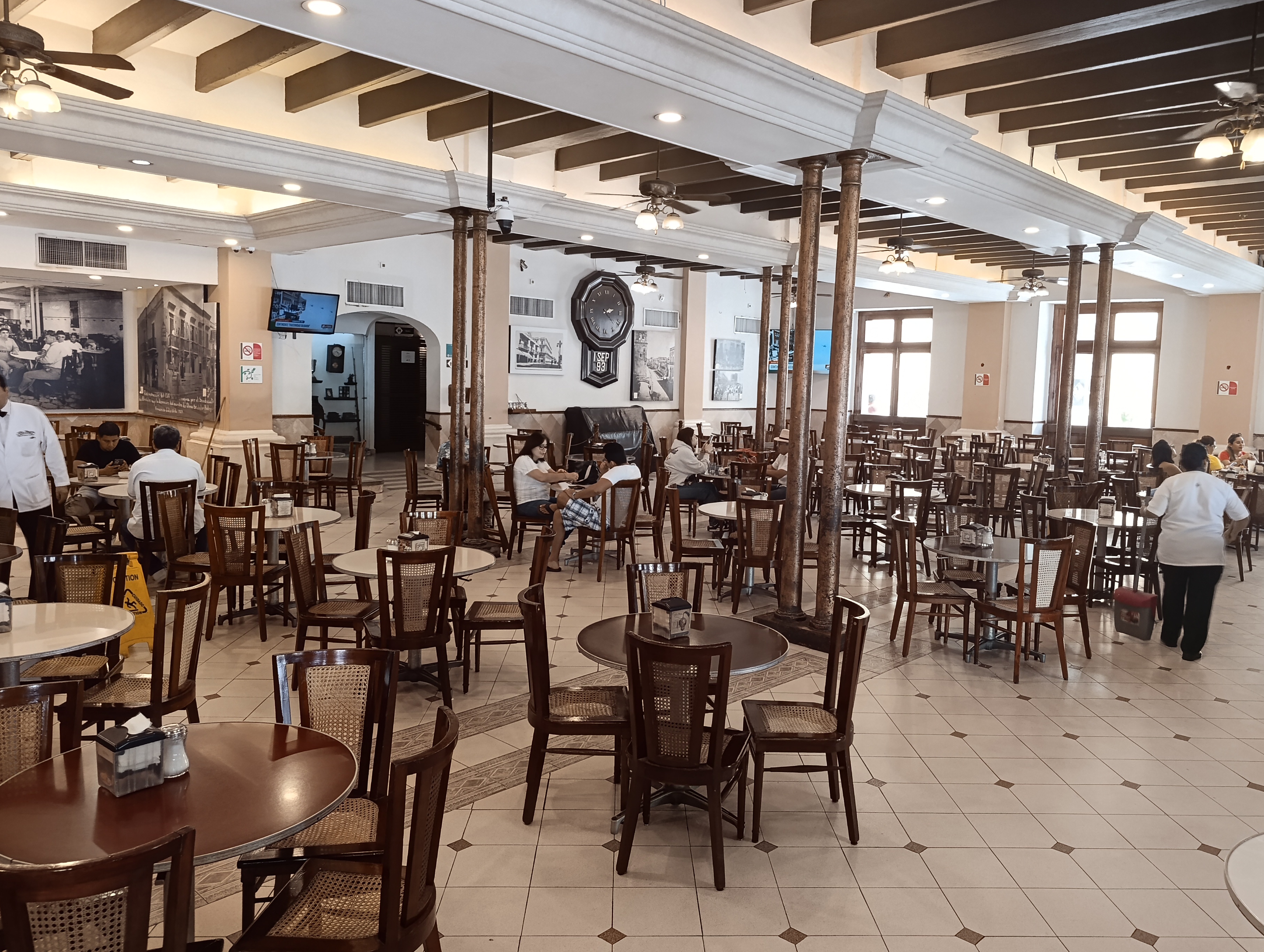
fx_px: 951
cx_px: 657
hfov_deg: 67.2
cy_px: 442
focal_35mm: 26
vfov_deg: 53.1
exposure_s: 1/120
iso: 1000
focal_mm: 6.11
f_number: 1.7
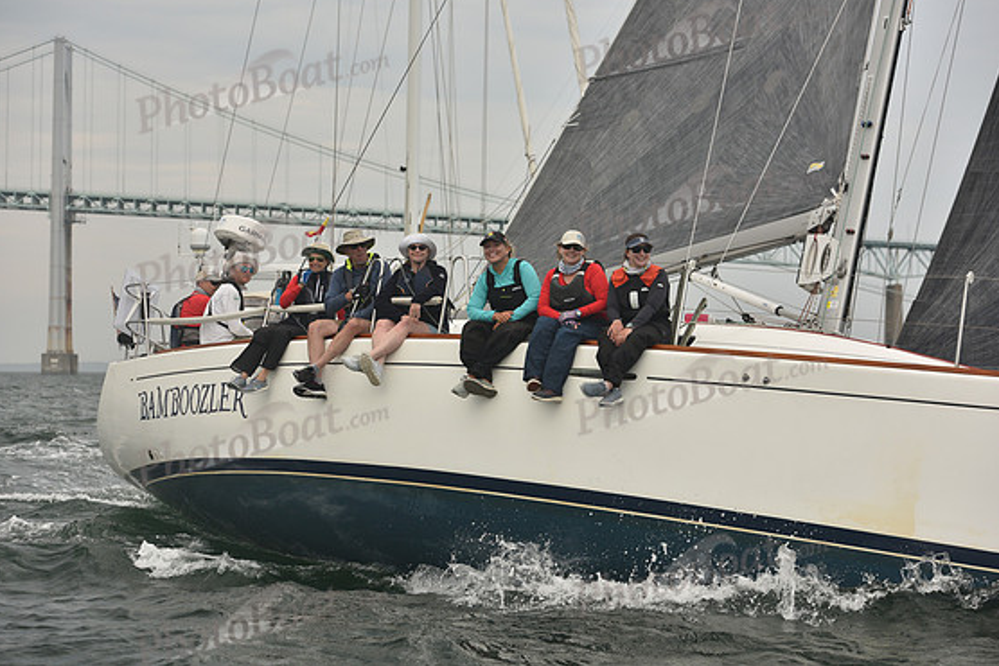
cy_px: 320
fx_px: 2026
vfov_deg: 18.7
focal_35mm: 73
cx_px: 483
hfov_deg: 27.7
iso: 250
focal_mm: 70
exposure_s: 1/500
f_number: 4.5
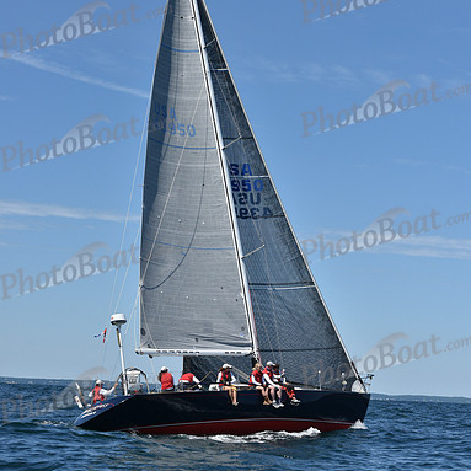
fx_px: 1385
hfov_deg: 19.3
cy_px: 187
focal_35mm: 90
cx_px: 237
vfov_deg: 19.3
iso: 250
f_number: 7.1
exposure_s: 1/1600
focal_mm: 70
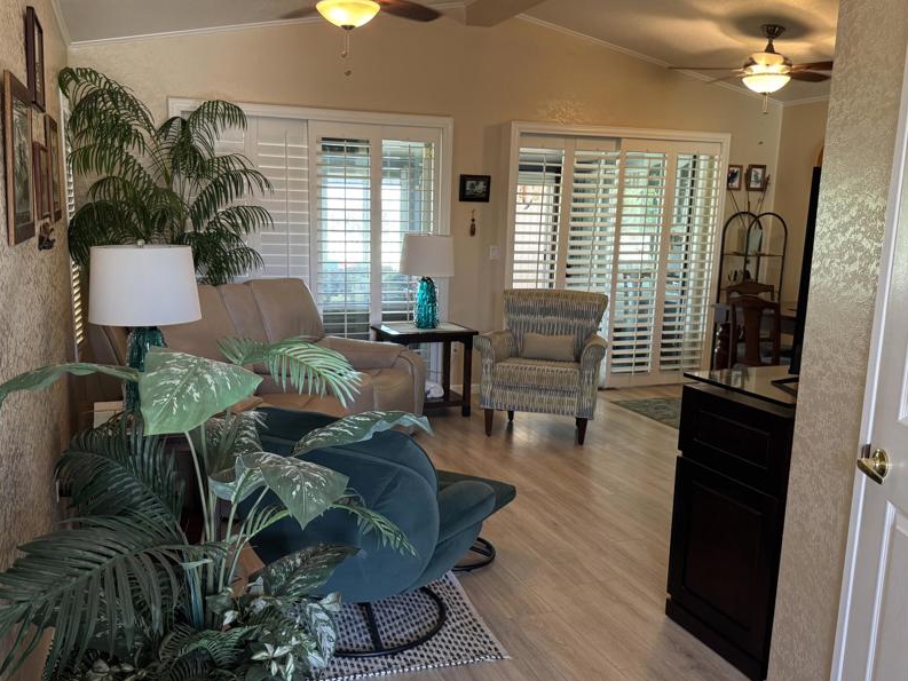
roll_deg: -0.6
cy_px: 366
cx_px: 427
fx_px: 813
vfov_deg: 45.4
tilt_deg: -10.0
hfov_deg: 58.3
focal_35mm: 31
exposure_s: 1/60
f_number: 1.78
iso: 250
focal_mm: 6.76
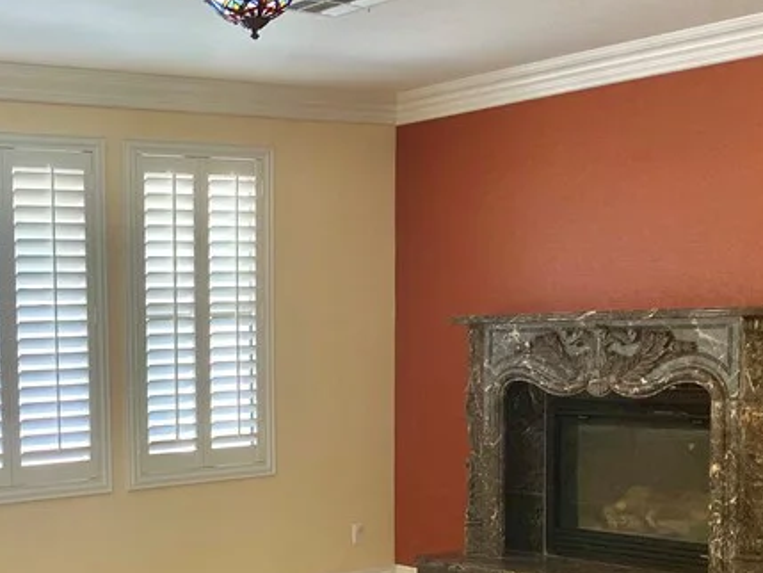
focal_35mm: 62
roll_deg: +2.6
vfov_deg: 23.3
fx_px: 1367
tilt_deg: -7.7
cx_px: 36
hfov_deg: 29.5
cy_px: 470
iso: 64
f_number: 1.8
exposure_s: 1/120
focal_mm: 4.25
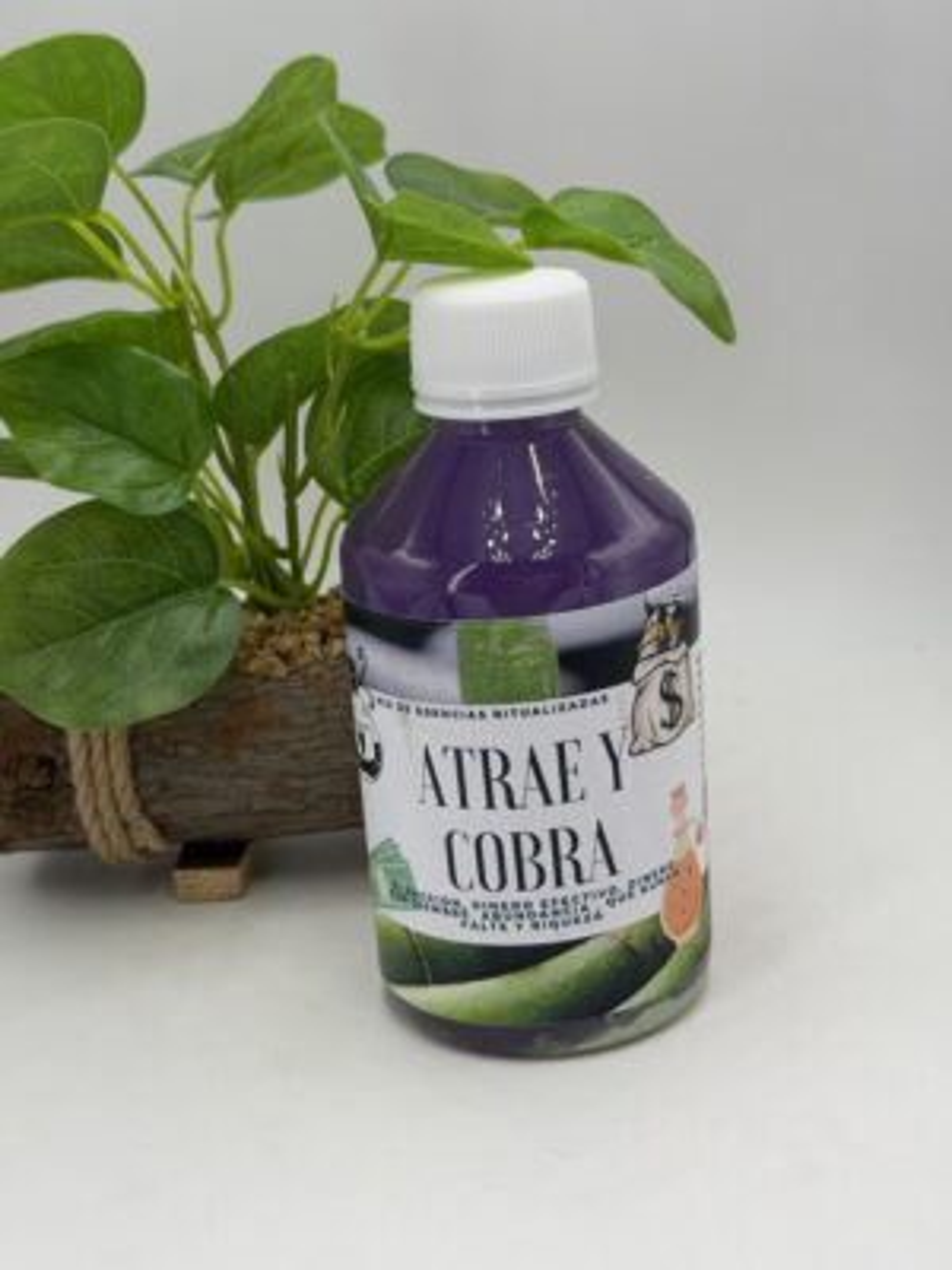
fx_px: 1760
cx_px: 476
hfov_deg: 30.3
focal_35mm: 48
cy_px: 635
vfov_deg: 39.7
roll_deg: +2.5
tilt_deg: -17.1
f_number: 1.78
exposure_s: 1/1754
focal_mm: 6.76
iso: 64
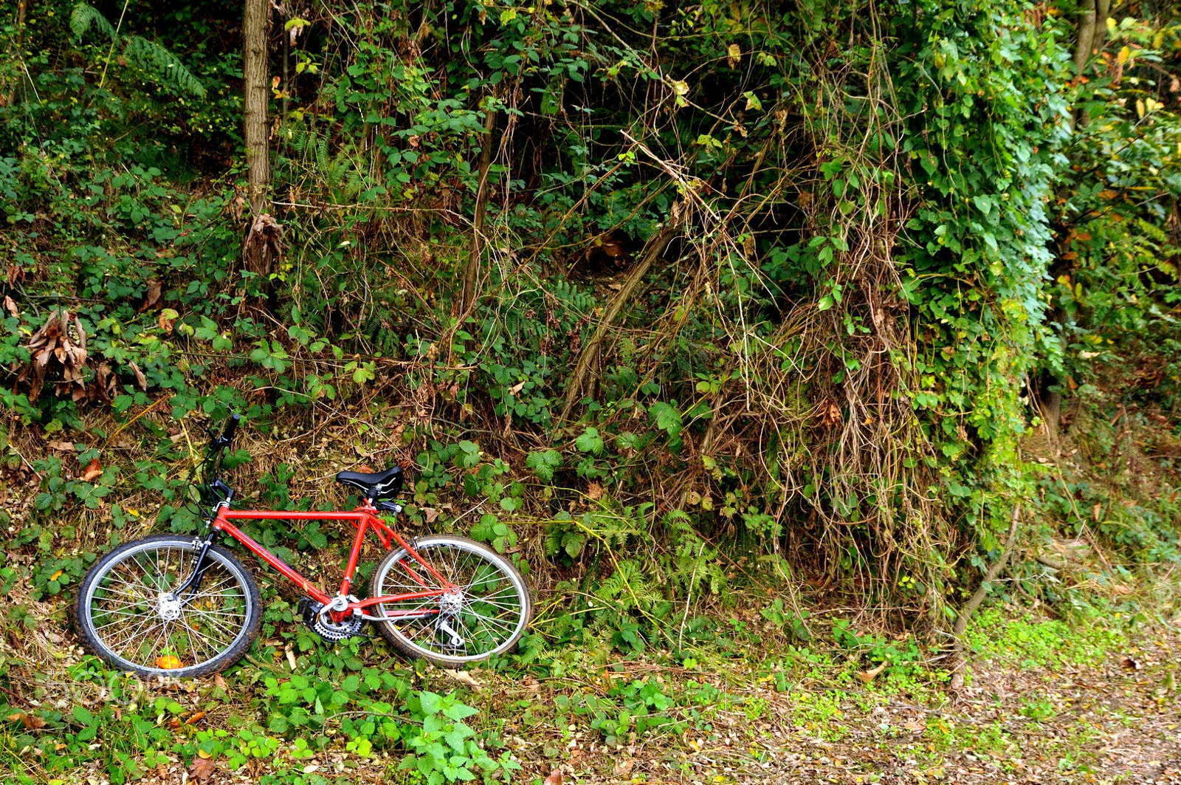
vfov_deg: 36.8
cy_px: 392
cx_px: 590
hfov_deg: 53.2
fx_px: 1180
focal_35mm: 36
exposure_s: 1/90
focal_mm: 24
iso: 800
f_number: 9.5
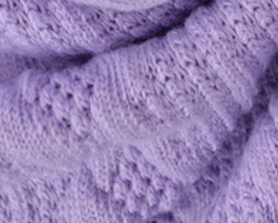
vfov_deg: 8.8
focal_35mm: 164
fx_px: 1351
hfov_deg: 11.6
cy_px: -242
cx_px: 264
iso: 100
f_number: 5.6
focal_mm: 22
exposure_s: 1/40
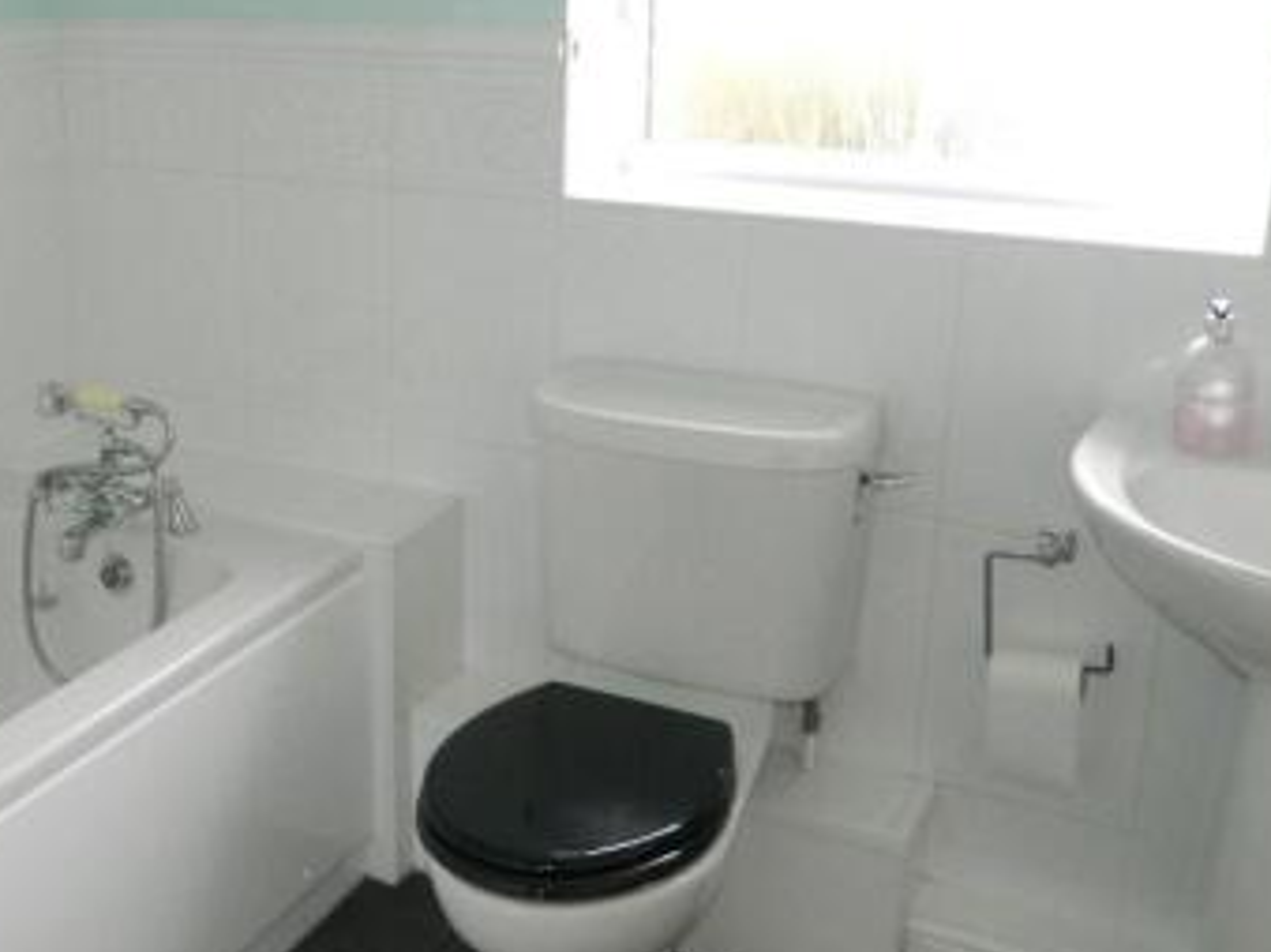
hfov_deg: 43.0
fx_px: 1578
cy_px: 418
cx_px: 377
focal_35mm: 43
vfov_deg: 33.5
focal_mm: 4.5
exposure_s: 1/30
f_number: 3.1
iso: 200
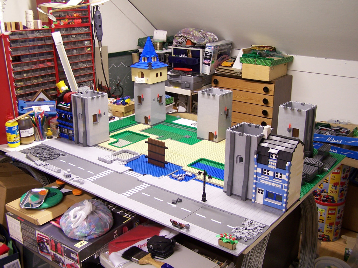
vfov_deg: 37.7
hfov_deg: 49.0
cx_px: 179
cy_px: 134
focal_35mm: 38
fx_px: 393
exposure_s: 1/6
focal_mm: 6.3
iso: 80
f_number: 2.8
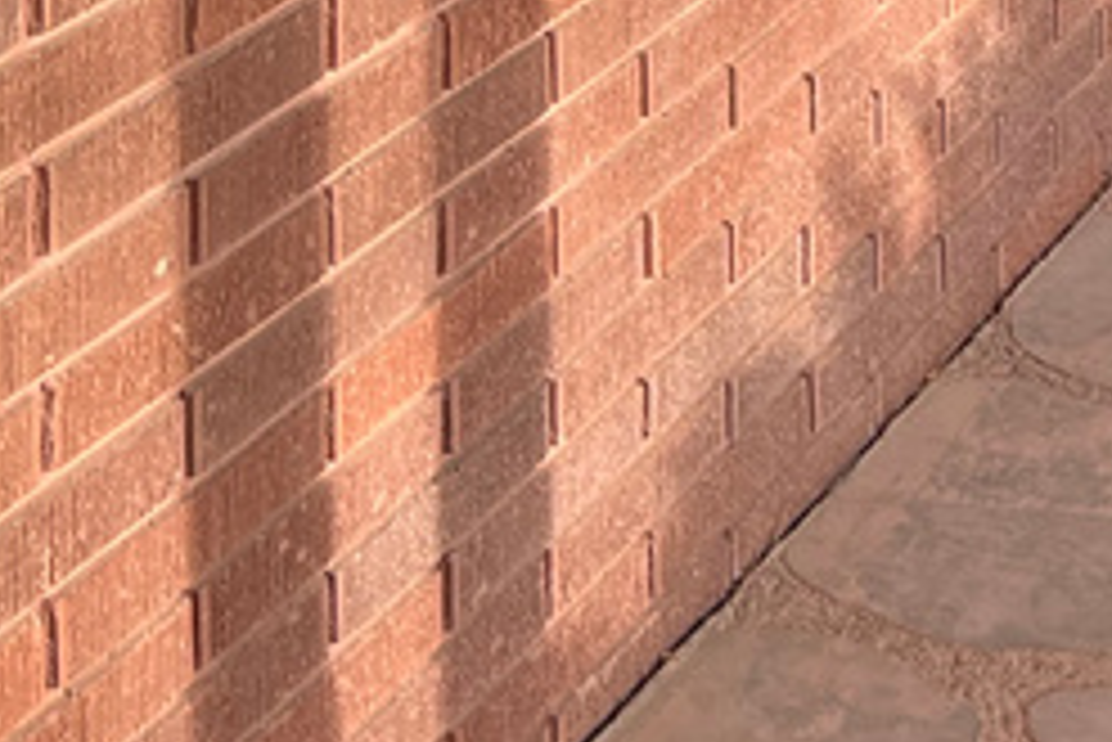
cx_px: 788
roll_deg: +0.3
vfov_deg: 10.9
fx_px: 3461
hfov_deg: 18.2
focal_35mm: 112
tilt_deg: -6.5
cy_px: -832
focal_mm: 5.7
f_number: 1.5
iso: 40
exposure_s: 1/282
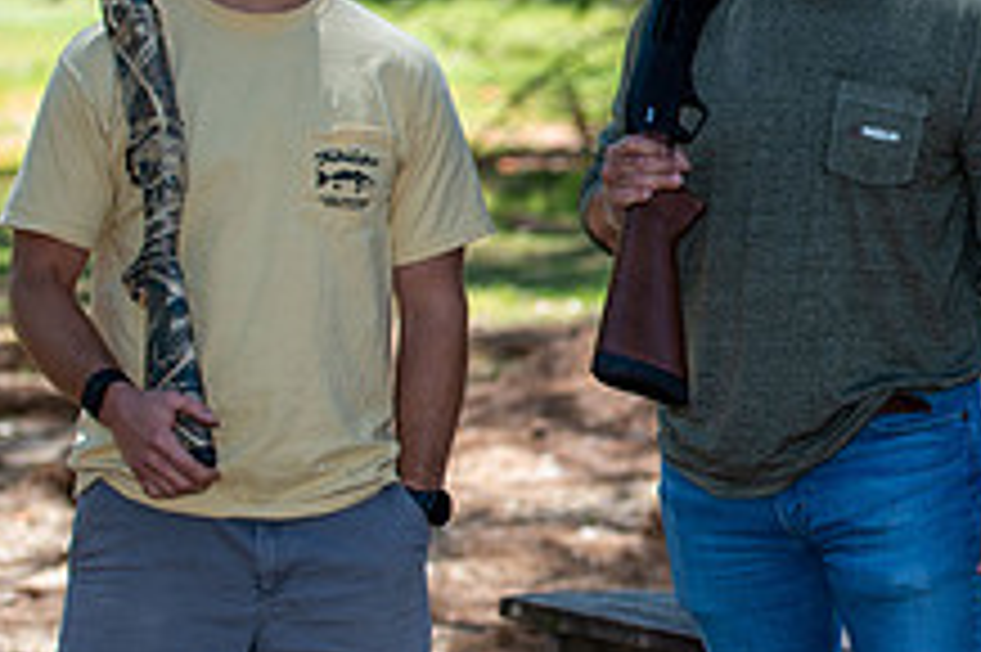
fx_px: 5065
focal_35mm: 186
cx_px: 1120
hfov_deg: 10.9
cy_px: 288
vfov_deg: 7.4
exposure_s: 1/250
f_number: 2.8
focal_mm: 70
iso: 50
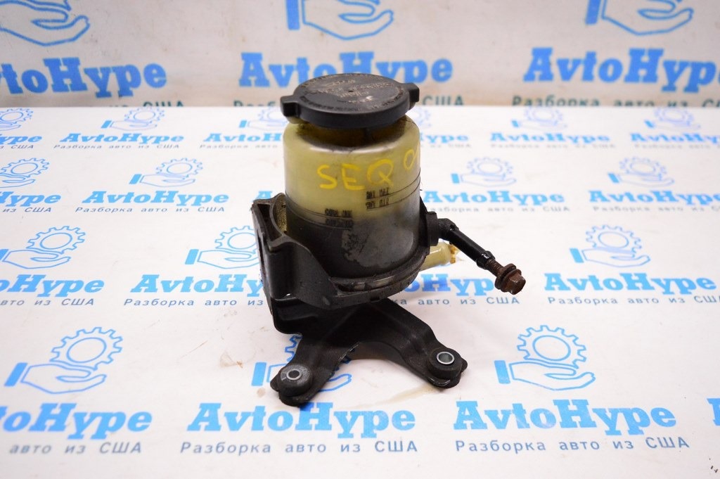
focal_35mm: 33
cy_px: 240
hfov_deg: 57.3
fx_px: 659
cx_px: 360
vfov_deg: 39.9
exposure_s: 1/320
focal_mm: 22
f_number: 3.8
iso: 3200
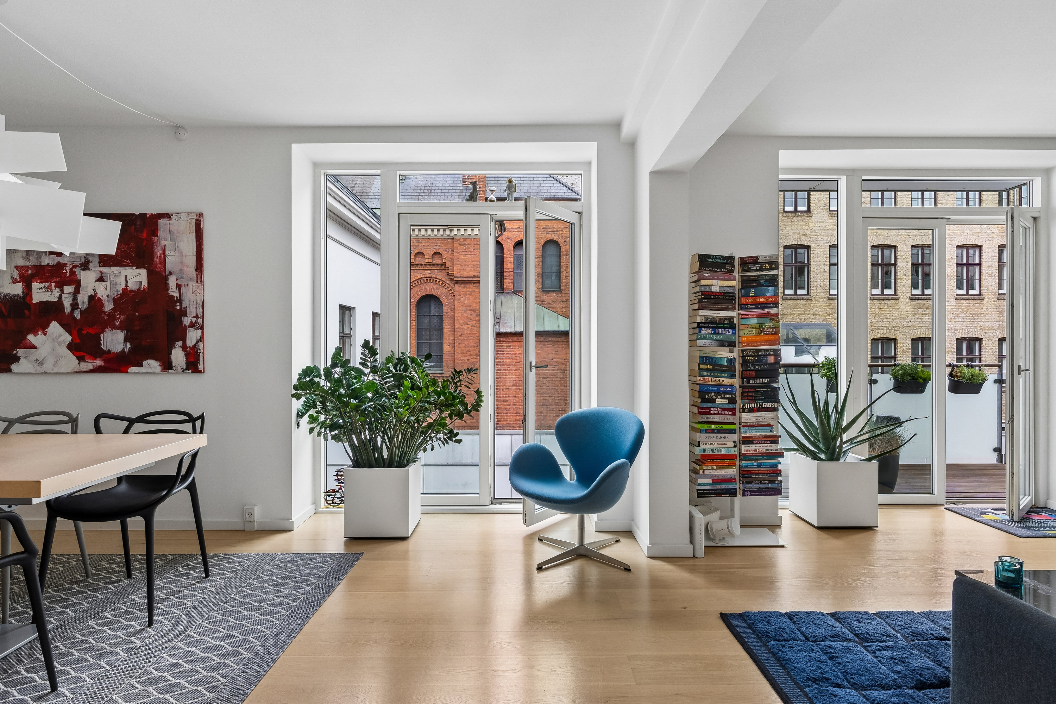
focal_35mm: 20
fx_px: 576
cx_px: 528
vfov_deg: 62.8
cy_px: 352
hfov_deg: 85.0
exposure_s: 1/40
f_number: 7.1
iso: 400
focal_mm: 13.1
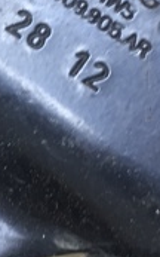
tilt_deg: -52.0
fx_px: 796
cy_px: 27
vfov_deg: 18.0
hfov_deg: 11.1
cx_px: -64
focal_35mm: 114
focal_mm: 4.15
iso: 80
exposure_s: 1/33
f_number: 2.2
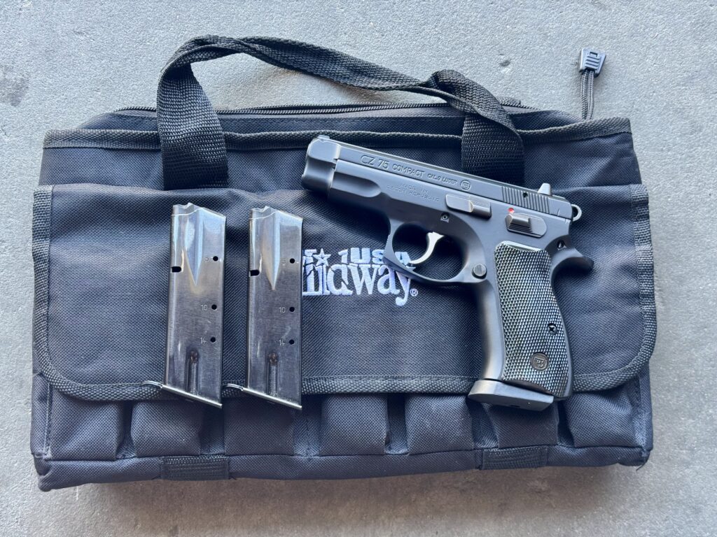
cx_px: 358
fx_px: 994
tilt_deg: -84.8
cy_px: 268
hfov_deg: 39.7
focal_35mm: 48
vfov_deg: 30.3
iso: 100
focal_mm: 6.76
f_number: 1.78
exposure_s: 1/69
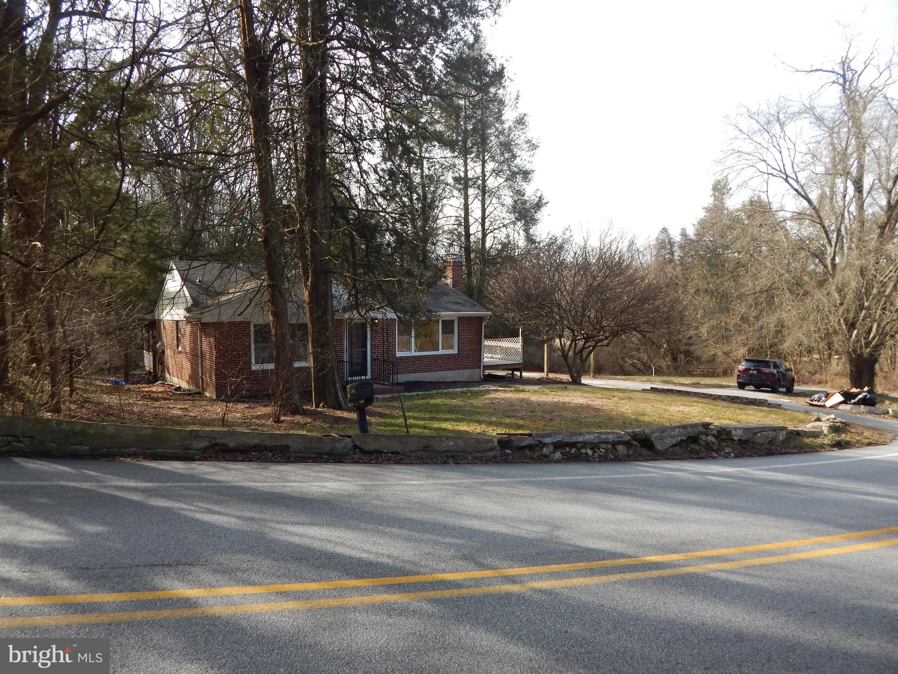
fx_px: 571
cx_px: 449
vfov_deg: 61.1
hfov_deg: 76.4
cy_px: 337
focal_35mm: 22
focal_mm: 4
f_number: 3
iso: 125
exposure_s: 1/400
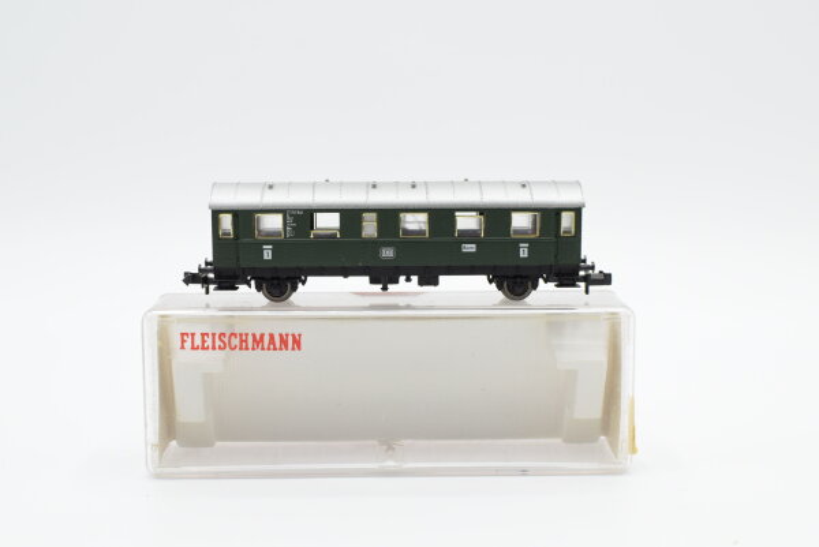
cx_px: 410
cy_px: 274
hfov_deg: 37.8
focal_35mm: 52
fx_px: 1195
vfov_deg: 25.8
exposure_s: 1/160
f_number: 8
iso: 400
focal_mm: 35
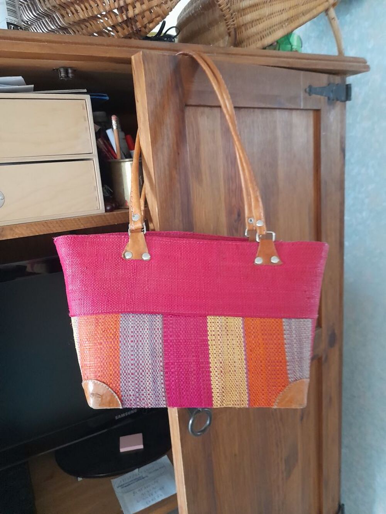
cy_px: 257
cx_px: 193
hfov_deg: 54.9
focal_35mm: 25
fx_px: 372
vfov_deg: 69.4
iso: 500
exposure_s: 1/25
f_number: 2
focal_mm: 4.6
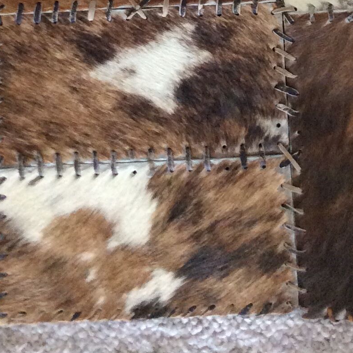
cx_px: 209
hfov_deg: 18.7
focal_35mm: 93
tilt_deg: -81.4
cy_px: -205
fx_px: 1073
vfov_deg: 16.7
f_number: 2.4
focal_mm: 3.3
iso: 160
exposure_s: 1/25
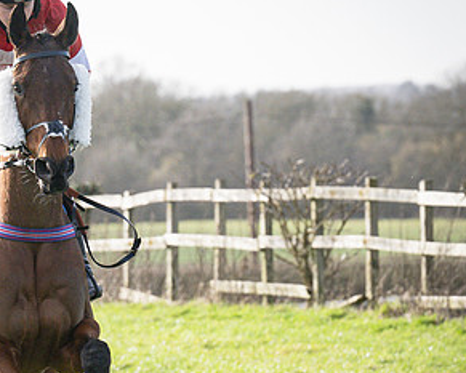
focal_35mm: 627
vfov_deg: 2.5
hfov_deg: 3.1
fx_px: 8650
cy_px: 175
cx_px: 222
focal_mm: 145
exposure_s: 1/1250
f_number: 5
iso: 400
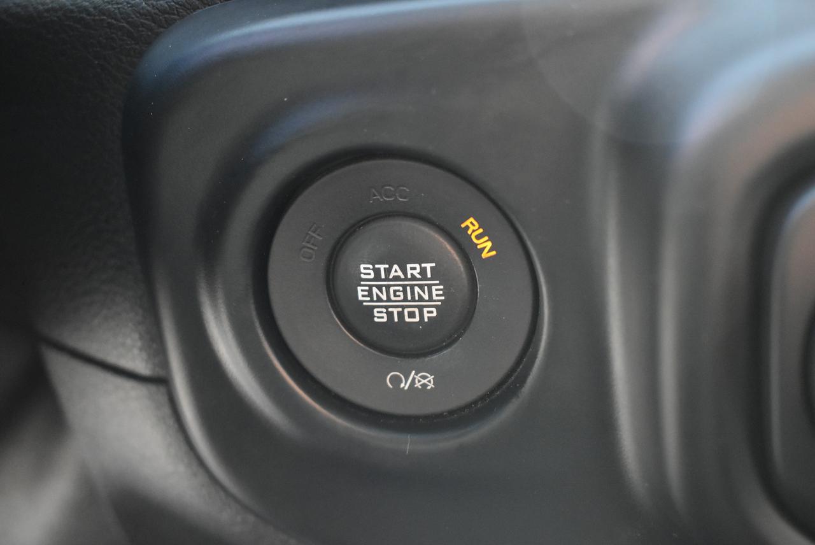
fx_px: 1292
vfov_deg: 23.8
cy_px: 272
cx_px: 408
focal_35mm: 57
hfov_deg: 35.0
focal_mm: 38
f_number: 4.8
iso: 3600
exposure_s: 1/125
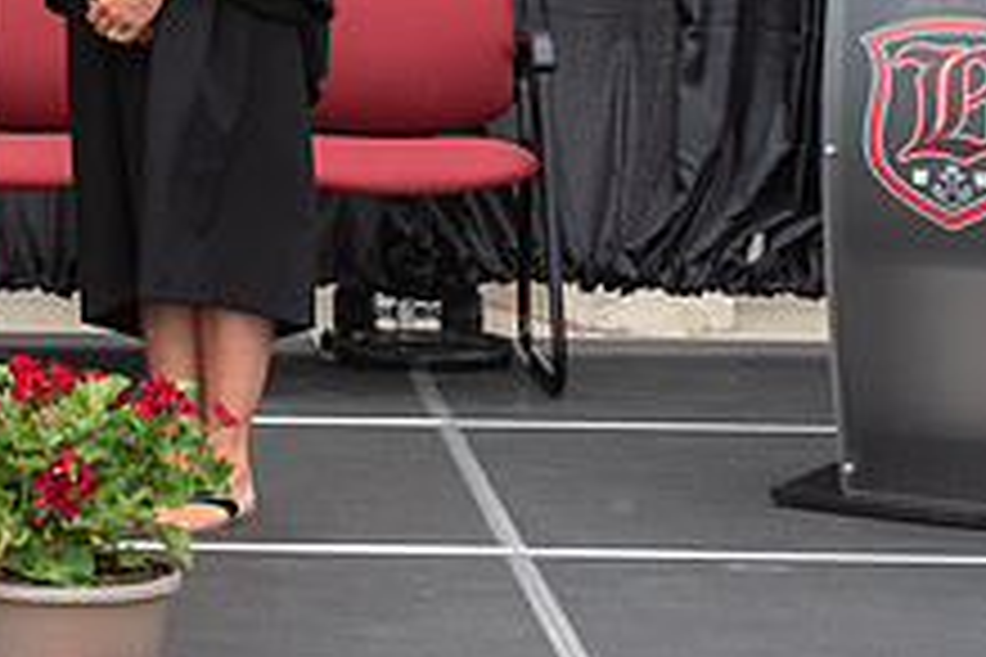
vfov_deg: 8.1
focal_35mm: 167
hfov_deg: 12.1
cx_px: -115
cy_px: -205
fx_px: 4574
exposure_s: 1/500
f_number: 5.6
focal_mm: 52
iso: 500
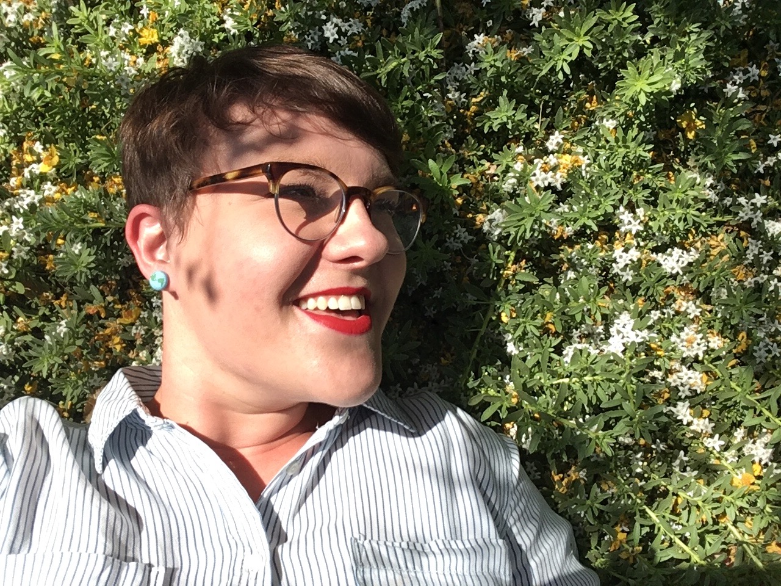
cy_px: 293
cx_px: 390
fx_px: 699
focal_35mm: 31
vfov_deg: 45.4
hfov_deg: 58.4
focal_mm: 2.15
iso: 50
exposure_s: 1/1789
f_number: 2.4
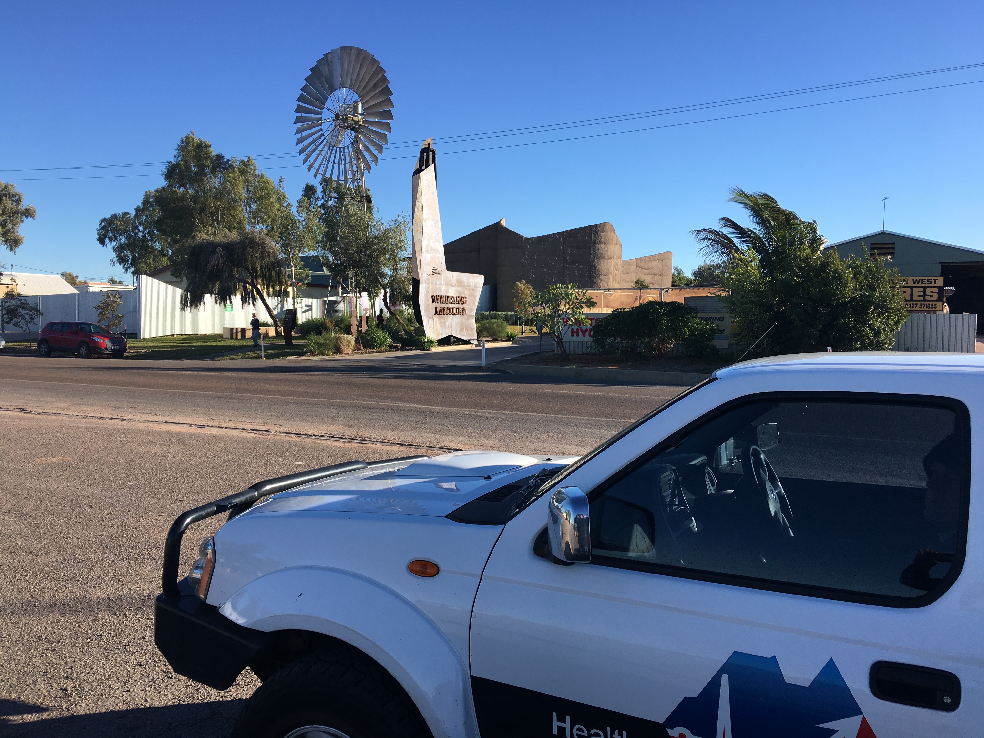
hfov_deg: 61.7
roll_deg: -0.3
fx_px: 824
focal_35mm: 29
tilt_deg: -2.7
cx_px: 492
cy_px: 369
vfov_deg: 48.2
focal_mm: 4.15
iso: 25
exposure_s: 1/986
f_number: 2.2
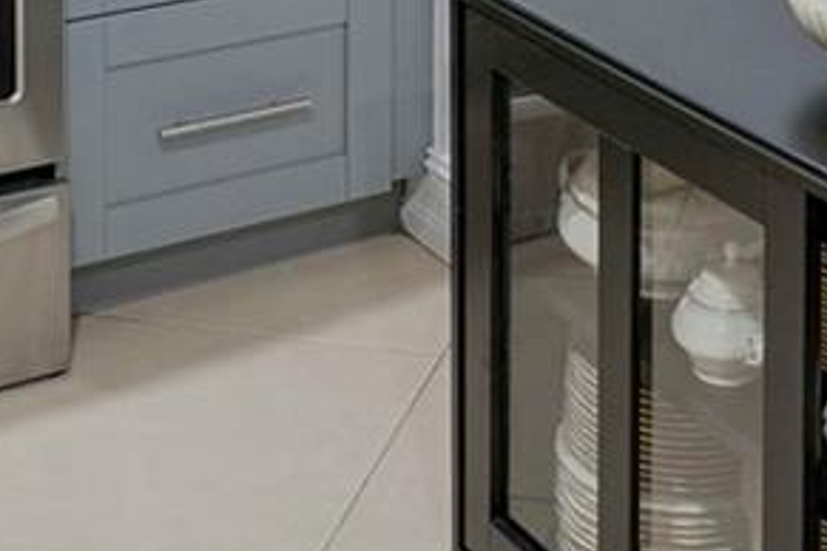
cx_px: 708
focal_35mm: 88
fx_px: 2021
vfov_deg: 12.6
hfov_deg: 22.7
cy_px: -716
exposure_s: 1/8
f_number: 8
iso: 400
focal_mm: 16
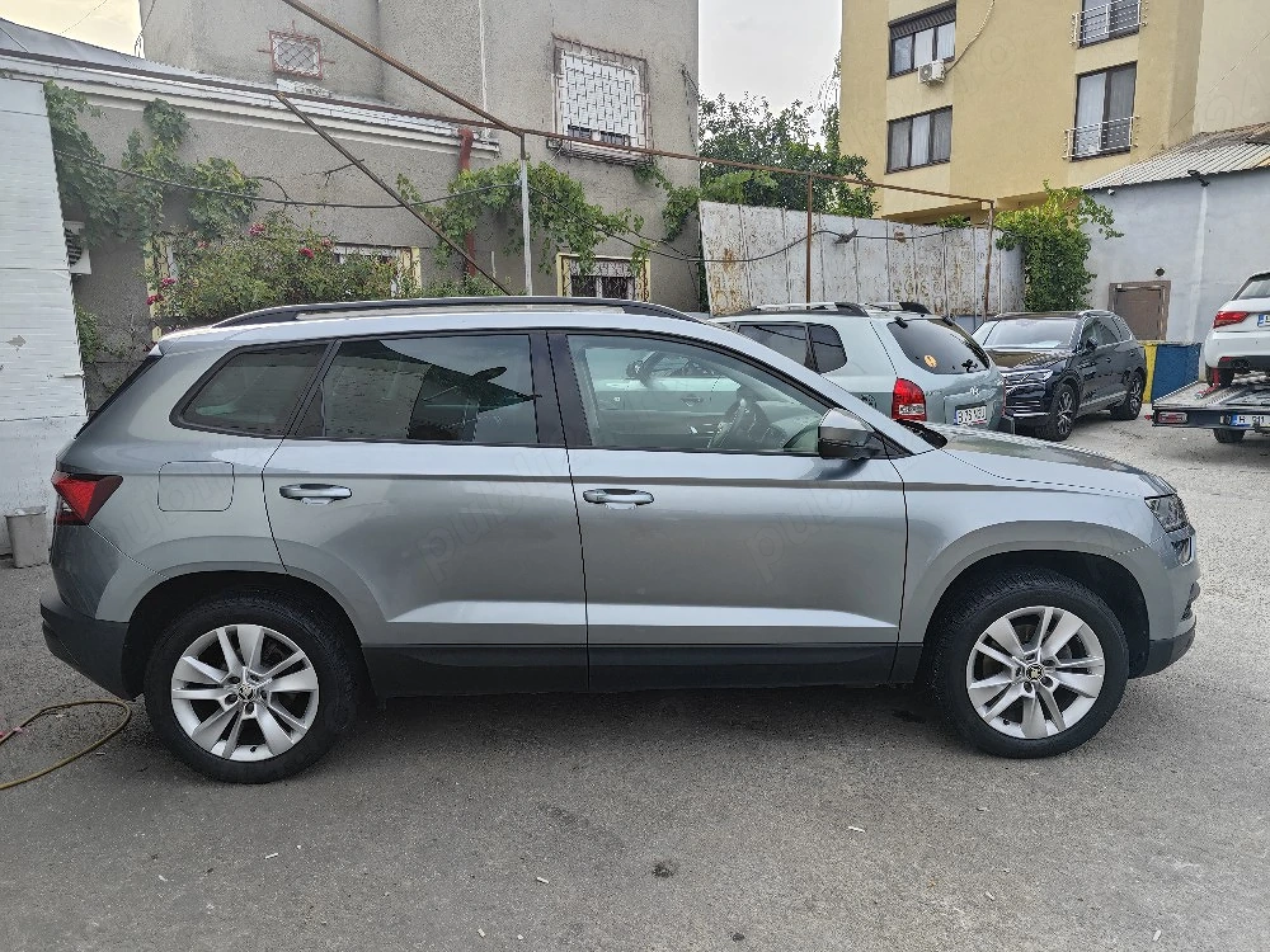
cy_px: 476
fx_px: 844
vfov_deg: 58.9
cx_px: 635
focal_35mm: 23
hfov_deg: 73.9
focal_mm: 5.43
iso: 50
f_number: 1.8
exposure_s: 1/357
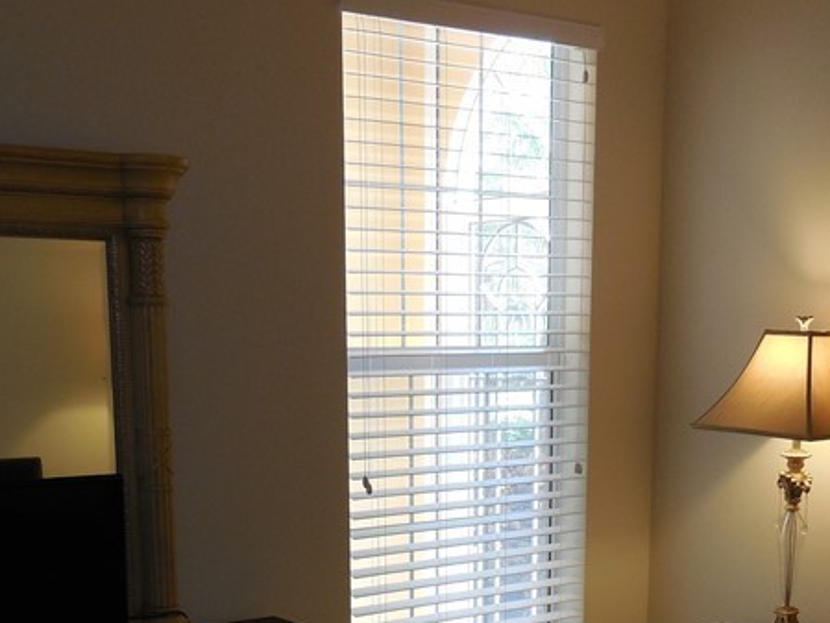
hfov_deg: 33.8
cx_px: 444
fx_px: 1367
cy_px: 673
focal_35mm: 57
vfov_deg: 24.1
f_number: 3.1
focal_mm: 4.5
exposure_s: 1/30
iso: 125
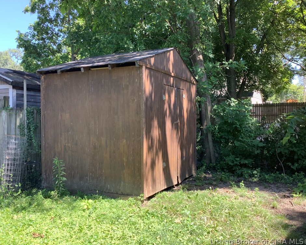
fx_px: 299
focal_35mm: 33
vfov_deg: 44.5
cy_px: 122
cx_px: 146
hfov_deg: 54.2
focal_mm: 3.3
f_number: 2.4
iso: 25
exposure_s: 1/100
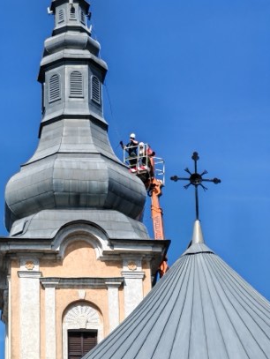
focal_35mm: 139
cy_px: 198
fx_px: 1443
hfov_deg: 10.7
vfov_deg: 14.2
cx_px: 114
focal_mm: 8.67
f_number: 2.4
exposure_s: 1/800
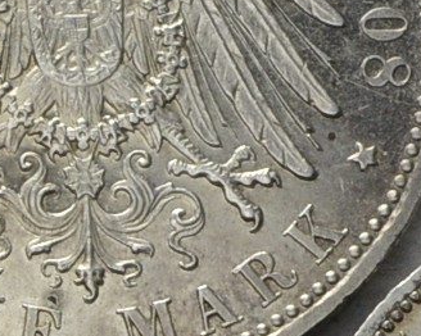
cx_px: -429
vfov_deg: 4.8
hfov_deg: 5.9
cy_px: 643
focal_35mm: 317
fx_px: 3947
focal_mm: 30
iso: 400
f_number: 14
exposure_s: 1/250
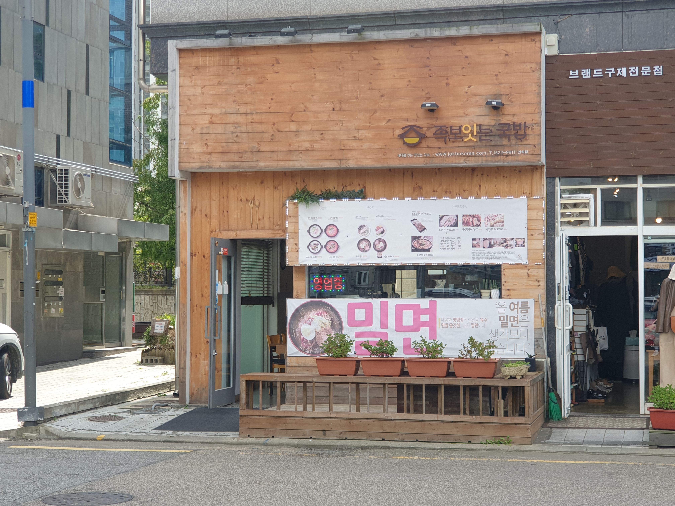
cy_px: 253
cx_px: 338
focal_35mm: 52
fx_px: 1014
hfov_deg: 36.8
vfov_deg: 28.0
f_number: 2.4
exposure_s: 1/241
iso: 100
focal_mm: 6
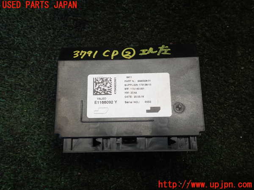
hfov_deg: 60.0
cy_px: 95
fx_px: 220
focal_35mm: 30
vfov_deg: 46.8
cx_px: 127
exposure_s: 1/80
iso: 100
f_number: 2.3
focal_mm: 5.4
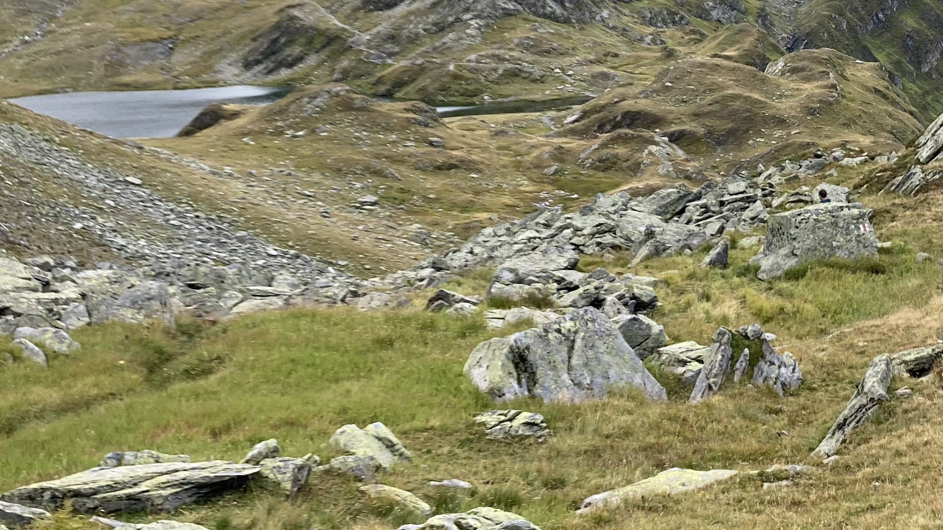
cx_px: 837
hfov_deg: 29.4
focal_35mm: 69
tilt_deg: -2.9
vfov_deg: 17.0
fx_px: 1725
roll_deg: +1.6
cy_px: -44
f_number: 1.8
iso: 20
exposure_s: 1/432
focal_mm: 3.99
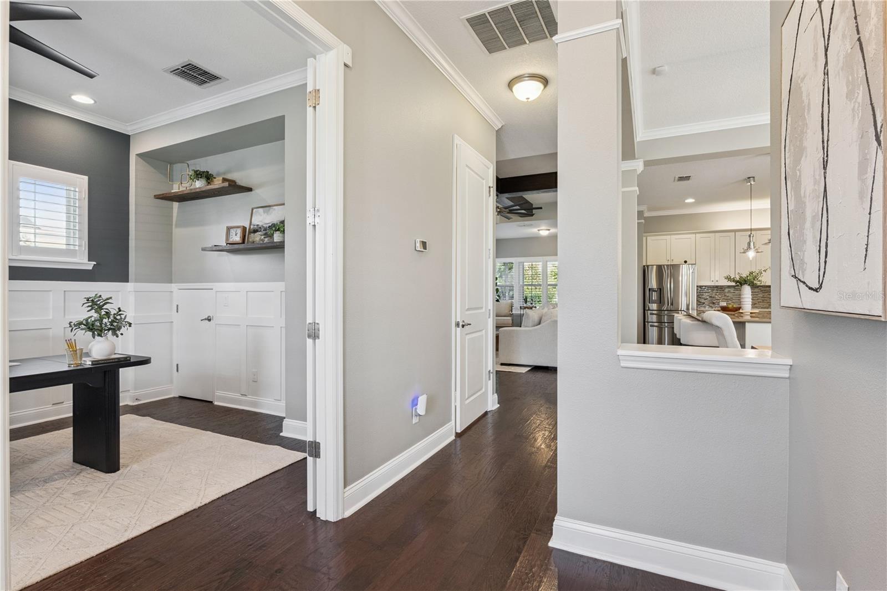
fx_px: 419
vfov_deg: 70.4
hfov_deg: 93.3
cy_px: 296
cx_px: 444
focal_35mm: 17
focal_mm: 17
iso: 800
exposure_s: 1/25
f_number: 10
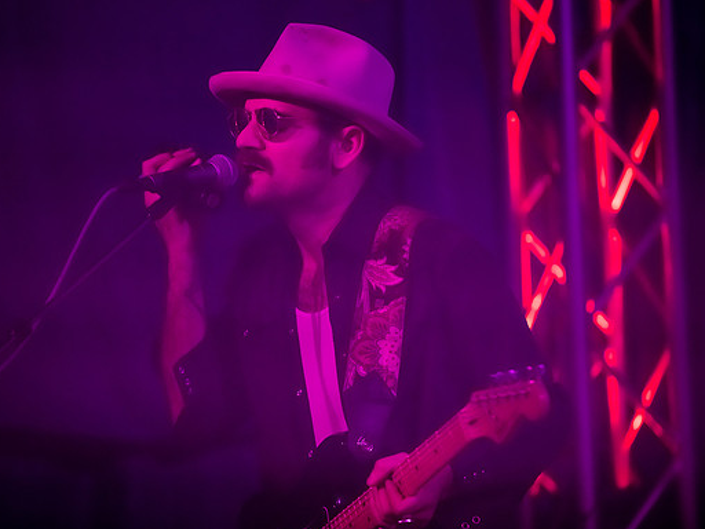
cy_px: 224
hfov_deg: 10.4
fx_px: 3870
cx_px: 297
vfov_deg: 7.8
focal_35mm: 190
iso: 4000
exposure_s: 1/250
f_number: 2.8
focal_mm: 150
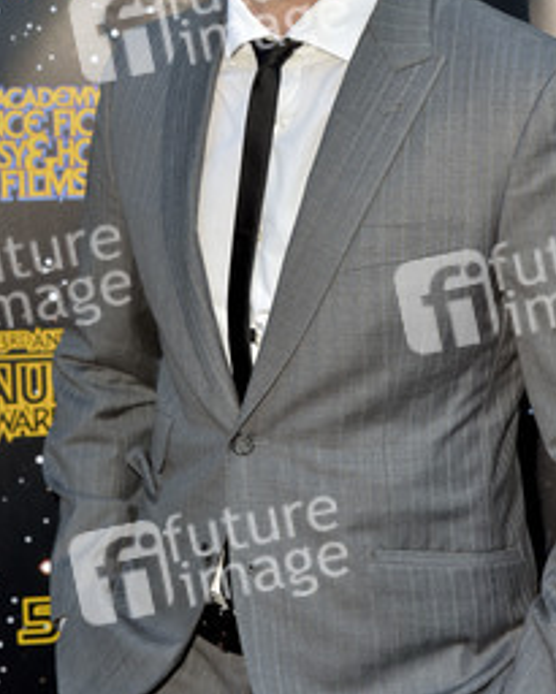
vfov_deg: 20.8
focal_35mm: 91
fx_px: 1871
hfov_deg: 16.9
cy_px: 155
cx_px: 289
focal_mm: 62
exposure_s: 1/320
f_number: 6.3
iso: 500
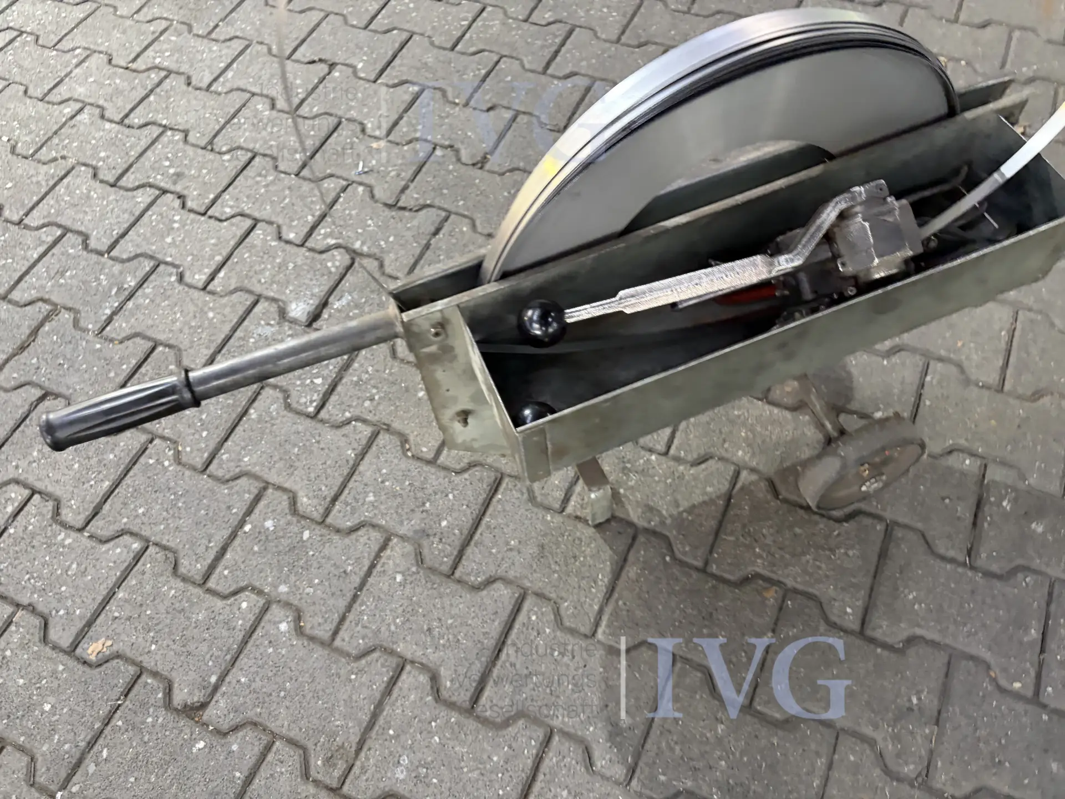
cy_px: 400
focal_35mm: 26
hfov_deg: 67.3
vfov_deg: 53.1
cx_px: 532
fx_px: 800
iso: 400
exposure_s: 1/33
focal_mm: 5.96
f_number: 1.6
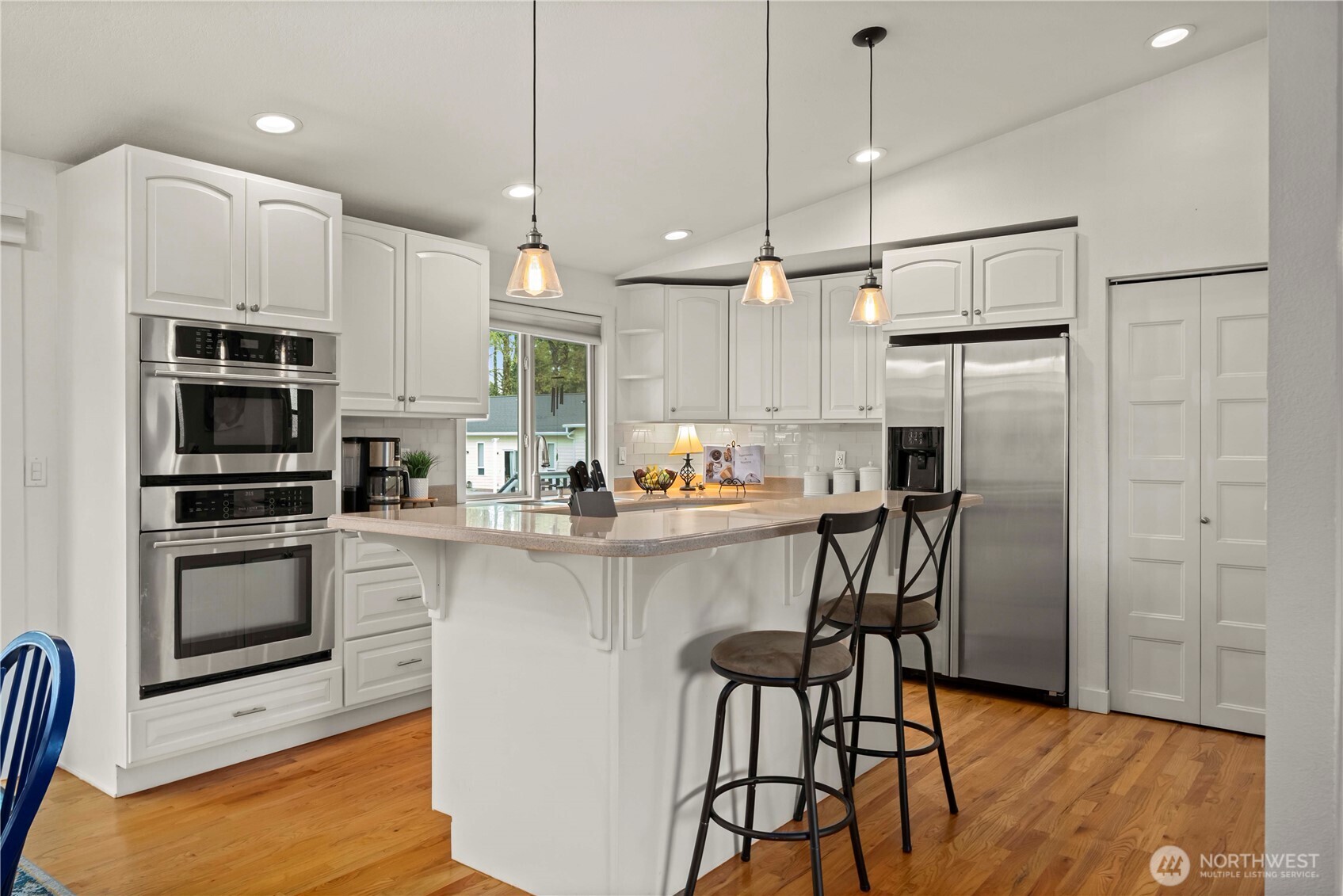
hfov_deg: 73.7
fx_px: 896
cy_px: 448
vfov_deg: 53.2
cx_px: 672
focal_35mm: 24
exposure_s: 1/15
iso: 1000
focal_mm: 24
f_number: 6.3
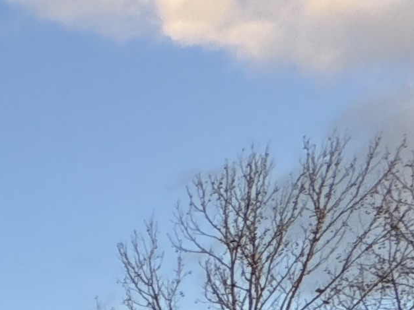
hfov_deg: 11.1
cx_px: -868
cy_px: 738
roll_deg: -0.5
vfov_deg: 12.8
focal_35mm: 90
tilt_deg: -3.2
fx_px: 1076
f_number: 2.2
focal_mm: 2.22
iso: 40
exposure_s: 1/322
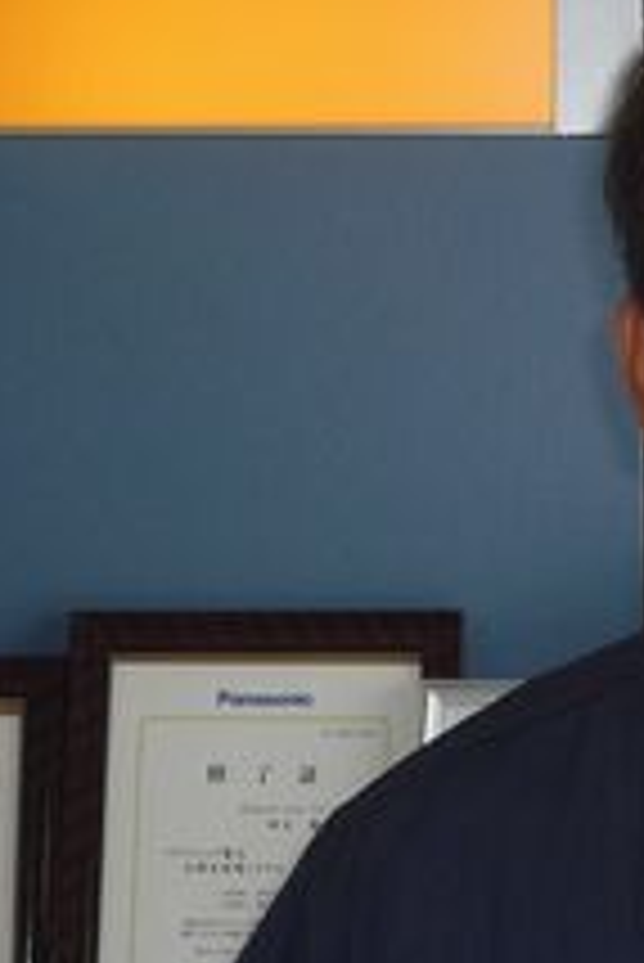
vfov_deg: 15.3
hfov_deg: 10.1
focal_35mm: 134
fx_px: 3590
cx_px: 784
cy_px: 382
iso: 100
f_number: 4
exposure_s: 1/40
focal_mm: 6.8
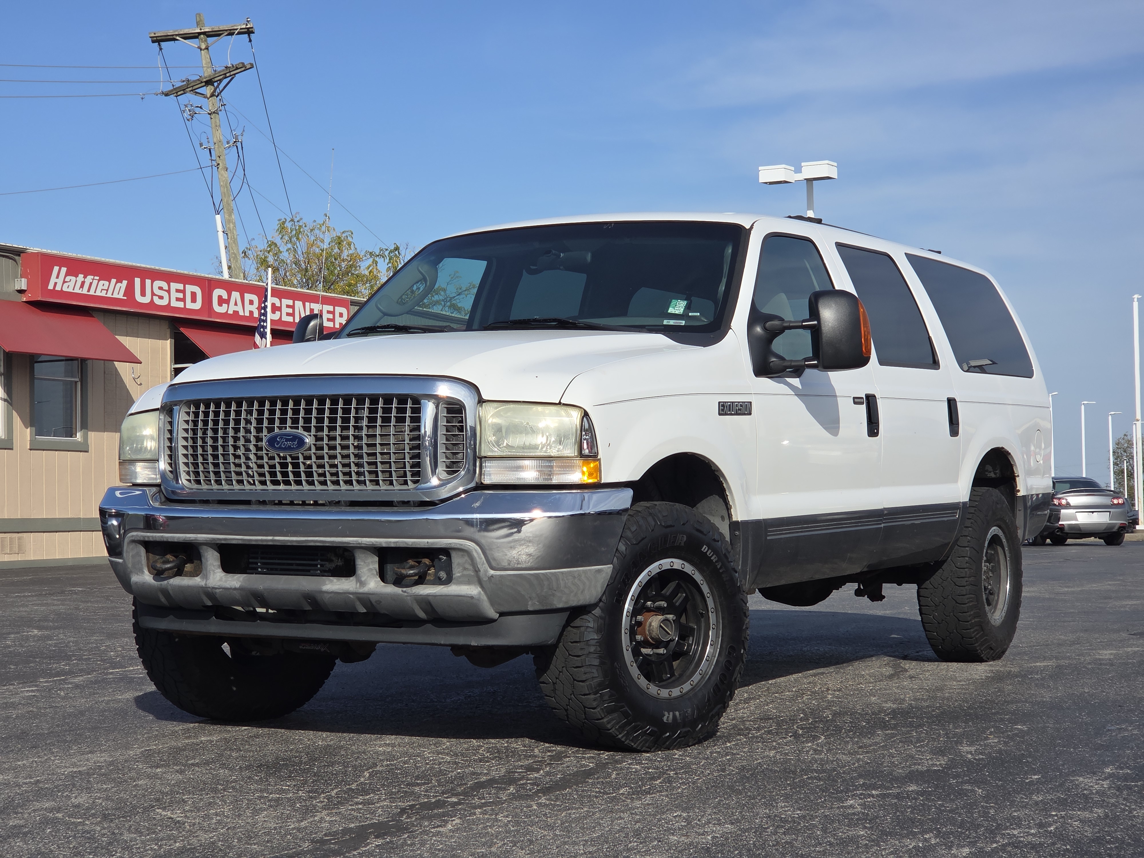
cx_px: 572
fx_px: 2280
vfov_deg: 21.3
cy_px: 429
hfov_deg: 28.2
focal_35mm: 69
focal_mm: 7
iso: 25
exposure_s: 1/1476
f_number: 2.4
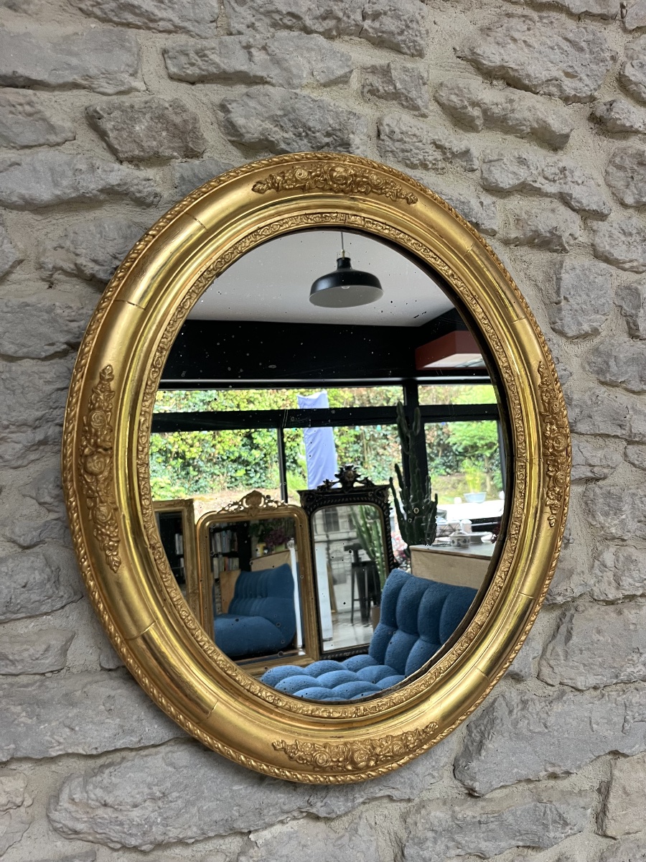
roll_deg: +4.0
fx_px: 647
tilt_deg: -1.0
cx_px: 323
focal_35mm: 26
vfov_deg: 67.3
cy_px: 431
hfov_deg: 53.1
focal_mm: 5.1
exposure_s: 1/62
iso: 125
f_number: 1.6
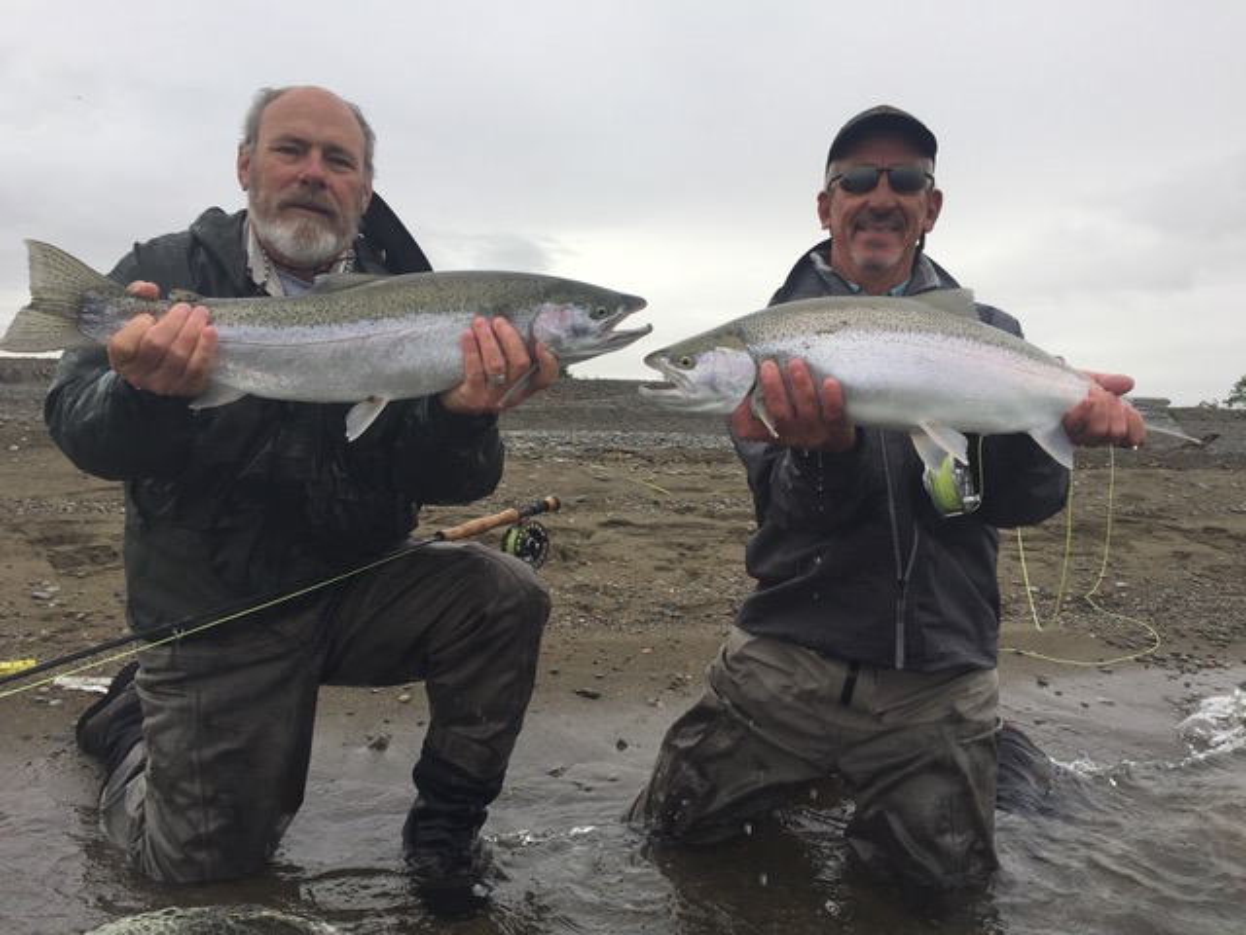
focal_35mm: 29
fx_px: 1044
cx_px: 623
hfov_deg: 61.7
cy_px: 468
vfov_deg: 48.2
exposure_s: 1/353
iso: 32
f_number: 2.2
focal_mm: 4.15
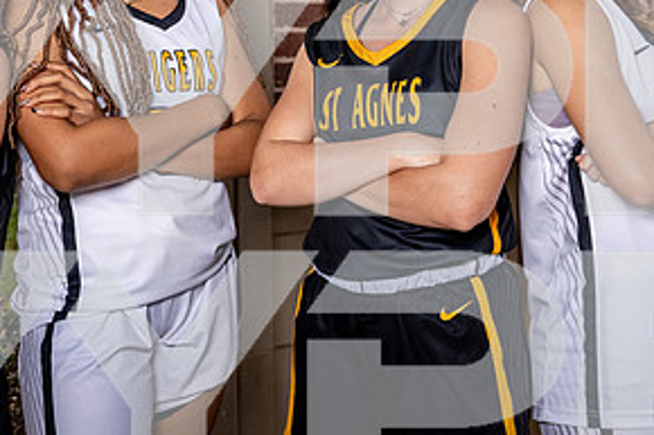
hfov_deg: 30.5
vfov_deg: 20.4
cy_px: 98
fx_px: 1198
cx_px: 271
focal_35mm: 66
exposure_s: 1/250
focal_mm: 33
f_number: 7.1
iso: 320
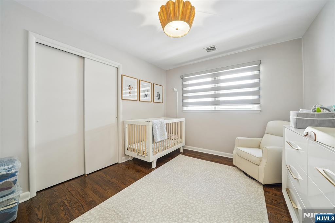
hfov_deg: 112.6
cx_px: 168
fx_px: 112
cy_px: 112
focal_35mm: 12
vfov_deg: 90.0
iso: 100
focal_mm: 12
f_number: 9
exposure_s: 1/3.33
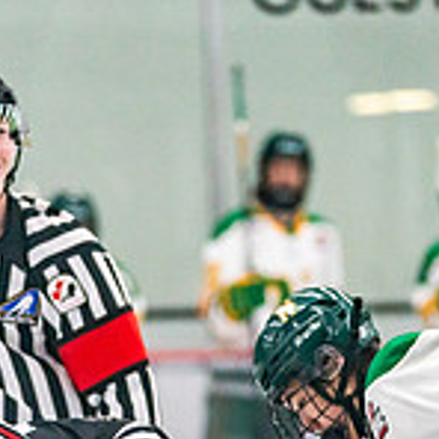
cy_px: 562
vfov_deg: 3.4
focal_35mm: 519
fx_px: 7447
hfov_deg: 3.4
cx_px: 142
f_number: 2.8
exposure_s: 1/1250
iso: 3200
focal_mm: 156
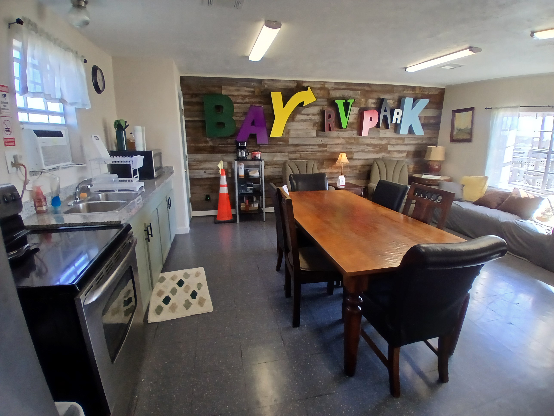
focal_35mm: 17
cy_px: 208
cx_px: 277
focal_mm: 1.4
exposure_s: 1/40
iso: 100
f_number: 2.2
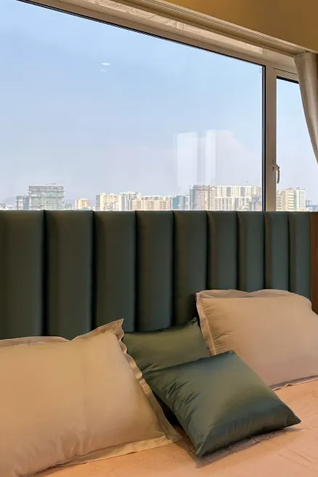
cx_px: 261
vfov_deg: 50.6
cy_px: 212
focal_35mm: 38
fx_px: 503
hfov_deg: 33.9
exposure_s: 1/762
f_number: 1.78
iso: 80
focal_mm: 6.86
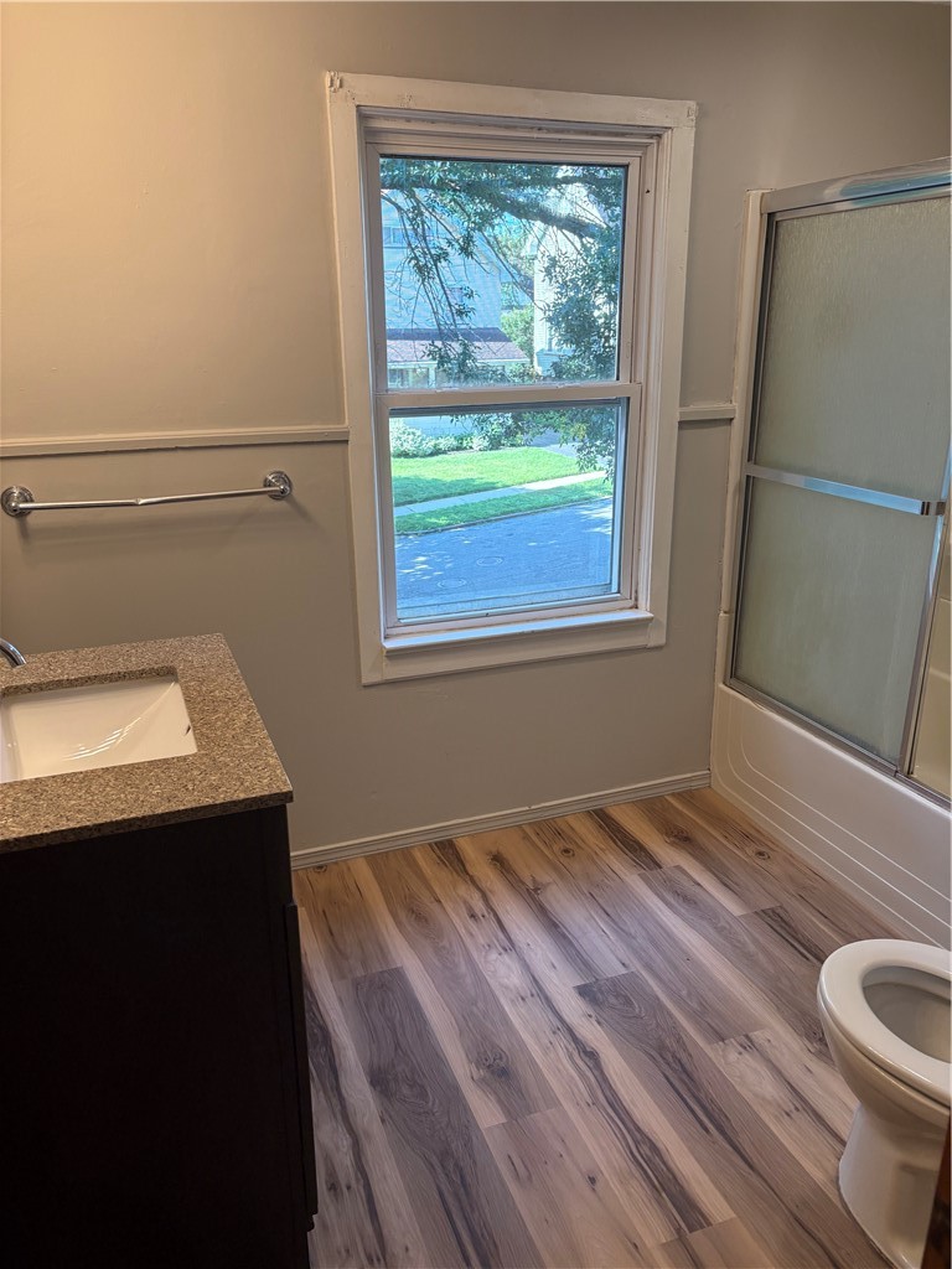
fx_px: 953
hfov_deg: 53.1
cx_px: 476
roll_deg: +0.3
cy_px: 634
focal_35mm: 26
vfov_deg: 67.3
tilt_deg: -17.9
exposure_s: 1/176
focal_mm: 5.96
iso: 125
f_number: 1.6
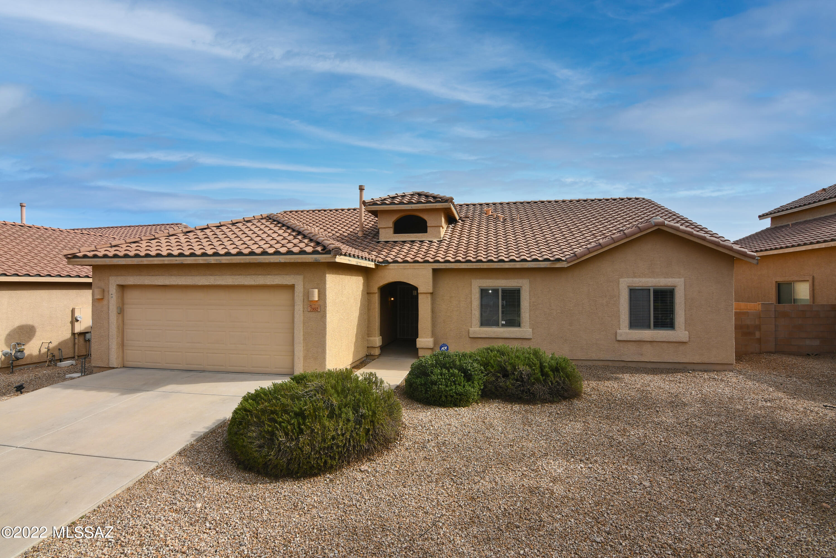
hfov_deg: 96.7
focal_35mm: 16
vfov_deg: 73.7
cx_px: 418
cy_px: 279
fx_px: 372
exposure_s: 1/250
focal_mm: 11
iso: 100
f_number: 11
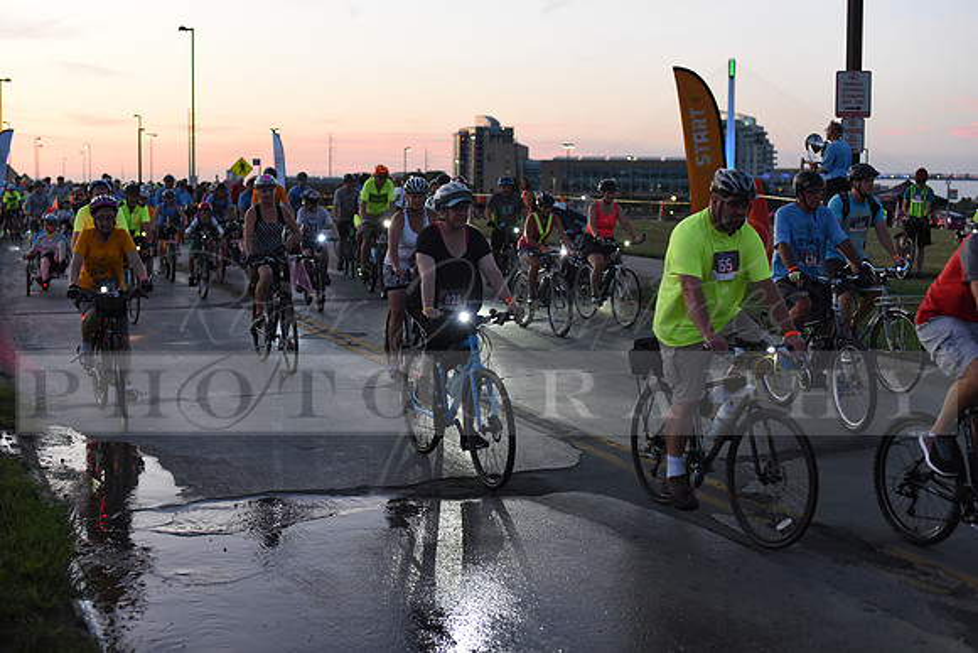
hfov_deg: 39.6
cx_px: 489
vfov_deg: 27.0
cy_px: 326
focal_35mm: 50
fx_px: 1359
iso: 2500
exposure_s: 1/400
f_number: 2.8
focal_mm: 50
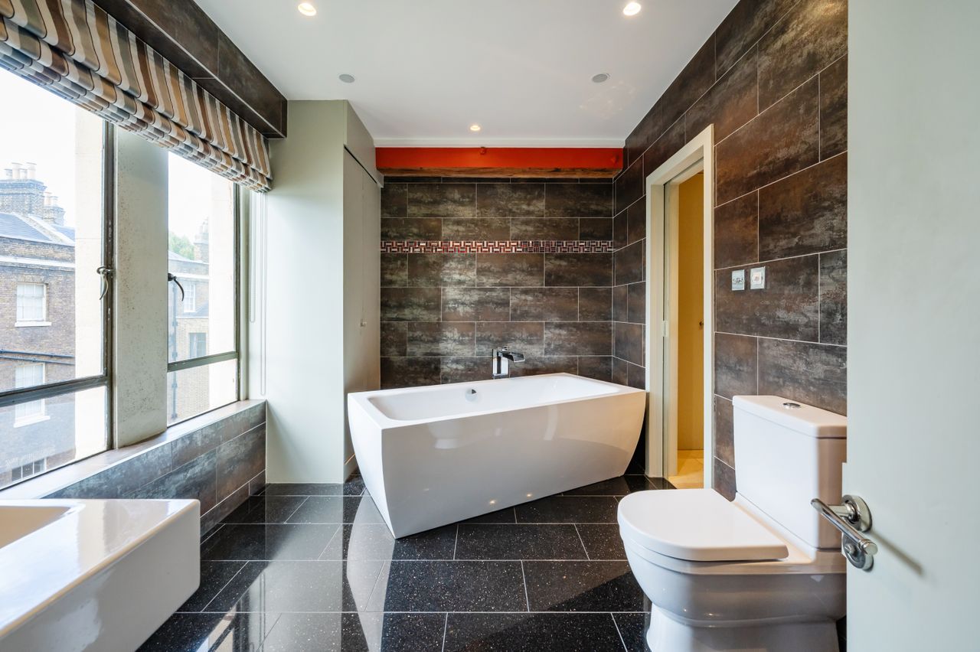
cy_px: 326
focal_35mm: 14
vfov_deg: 81.1
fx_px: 381
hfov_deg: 104.3
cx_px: 490
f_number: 9
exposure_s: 1/25
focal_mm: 14
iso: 500
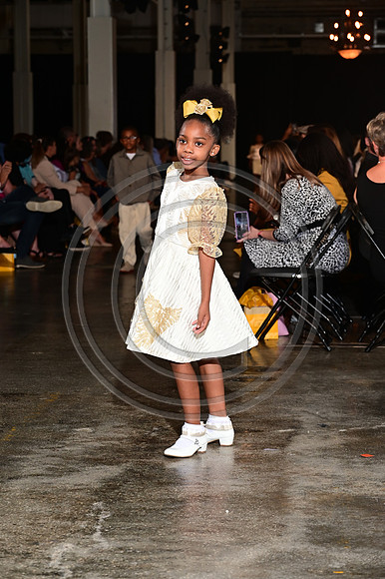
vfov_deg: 22.2
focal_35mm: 92
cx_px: 192
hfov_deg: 14.8
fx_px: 1477
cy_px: 290
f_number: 6.3
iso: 1000
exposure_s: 1/125
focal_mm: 92
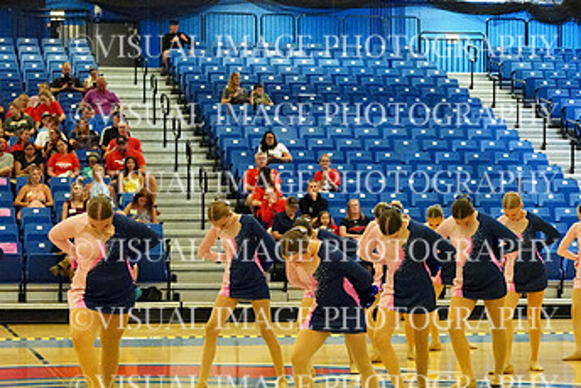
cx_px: 314
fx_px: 1906
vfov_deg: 11.6
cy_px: 284
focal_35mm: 118
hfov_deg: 17.3
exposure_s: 1/1000
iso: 25600
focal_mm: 70
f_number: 4
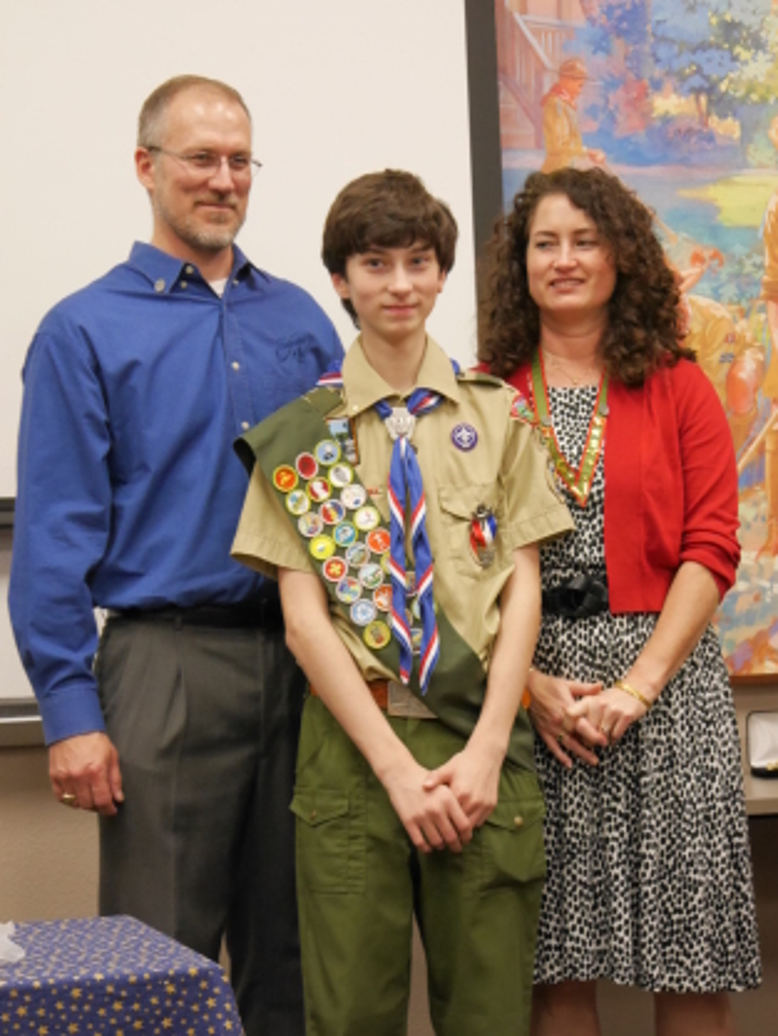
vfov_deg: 21.3
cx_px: 389
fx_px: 2756
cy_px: 518
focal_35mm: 92
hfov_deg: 16.1
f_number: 4.9
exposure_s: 1/80
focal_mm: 46
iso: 3200
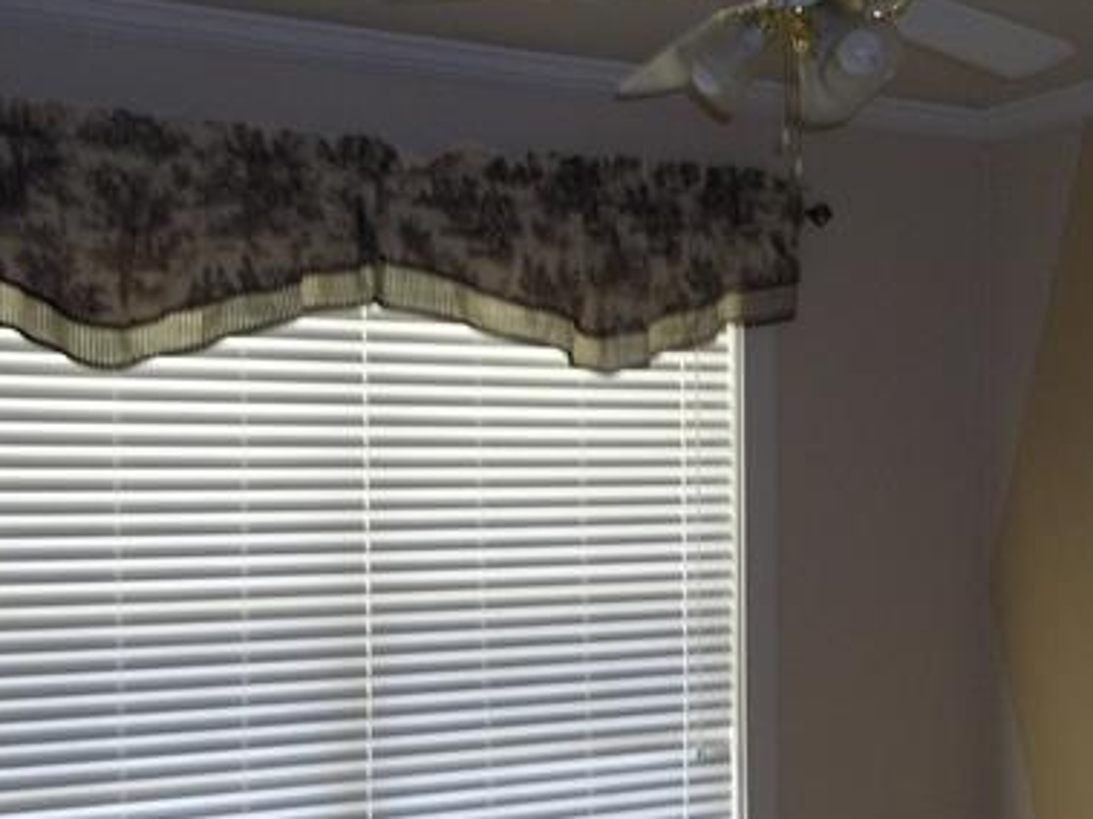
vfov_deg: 26.8
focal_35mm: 54
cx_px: 712
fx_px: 1705
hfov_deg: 35.3
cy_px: 583
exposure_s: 1/30
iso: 160
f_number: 2.9
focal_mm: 5.7
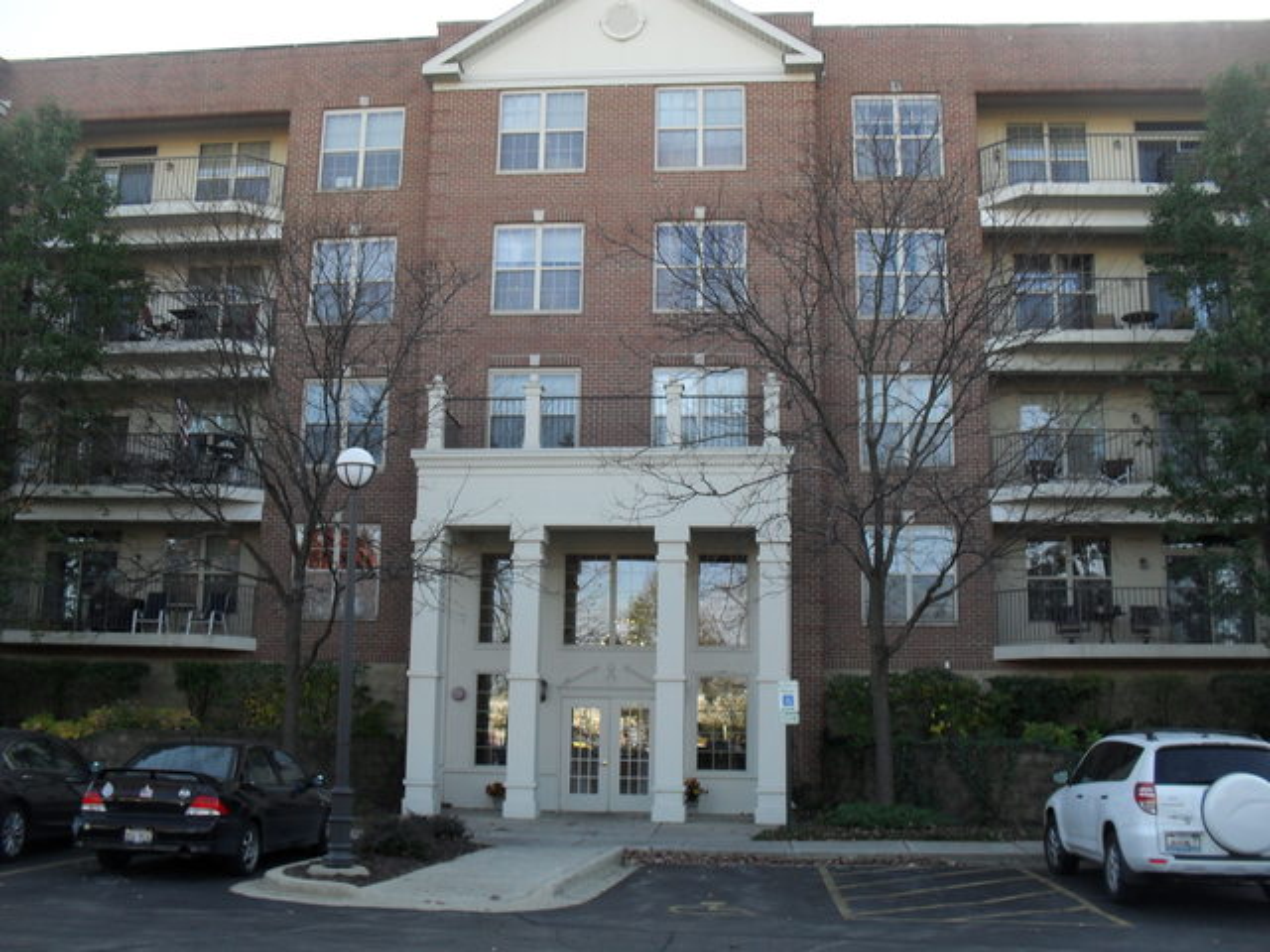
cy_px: 476
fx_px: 1284
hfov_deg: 52.6
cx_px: 635
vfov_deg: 40.7
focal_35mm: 35
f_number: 3.2
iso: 100
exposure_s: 1/250
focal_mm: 6.3
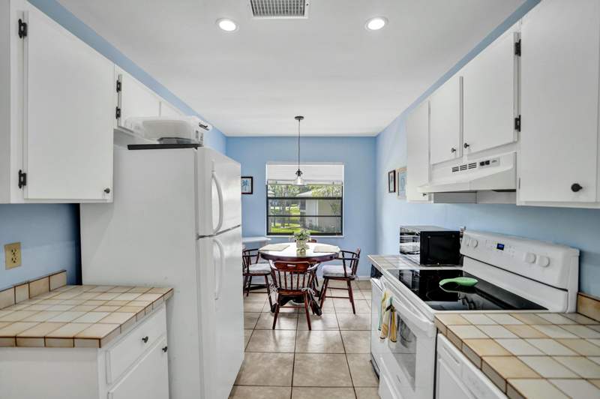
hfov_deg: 96.8
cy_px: 200
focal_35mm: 16
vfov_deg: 73.6
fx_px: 266
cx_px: 300
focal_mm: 16
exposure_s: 1/640
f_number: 2.8
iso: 800
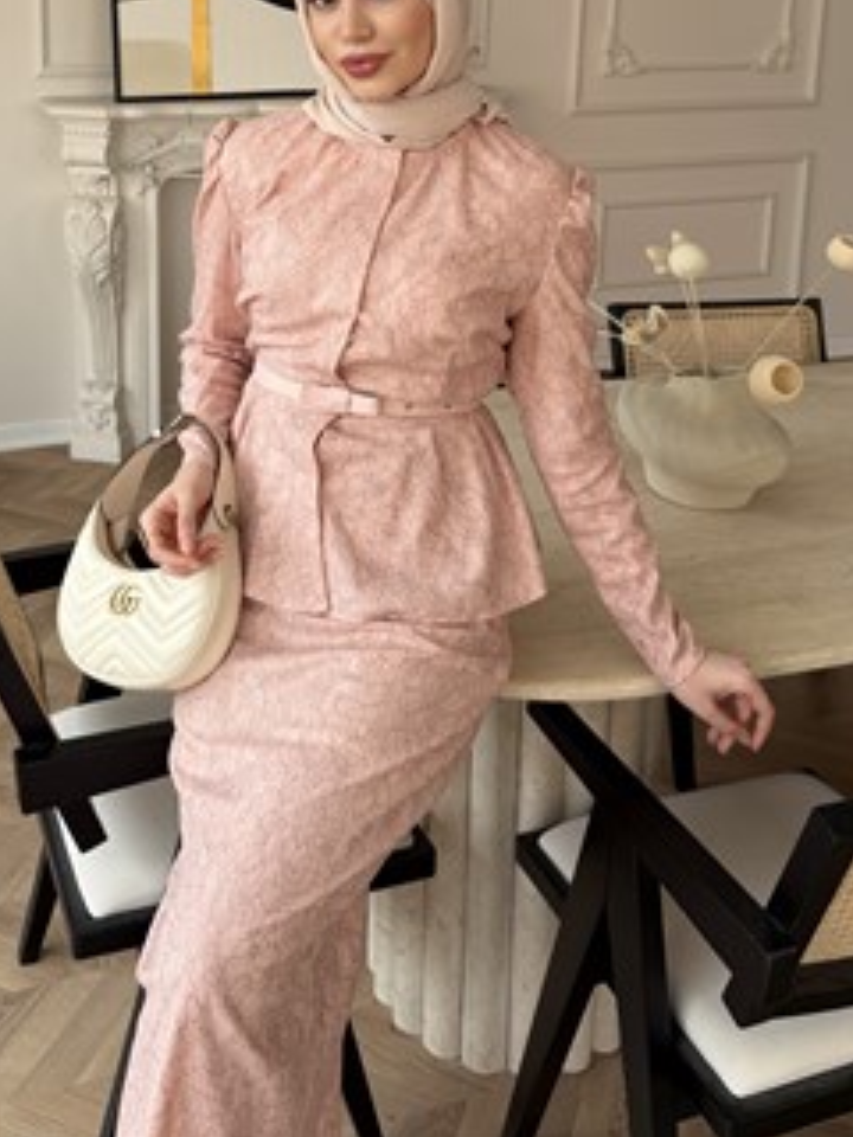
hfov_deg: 45.3
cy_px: 414
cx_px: 359
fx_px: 1019
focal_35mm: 31
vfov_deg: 57.5
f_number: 1.78
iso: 80
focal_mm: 6.76
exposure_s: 1/407
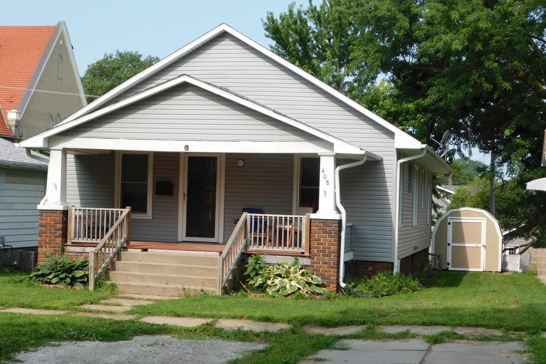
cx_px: 273
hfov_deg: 32.4
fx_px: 940
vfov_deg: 21.9
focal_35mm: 62
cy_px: 206
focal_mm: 10.4
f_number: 4
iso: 125
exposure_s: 1/640
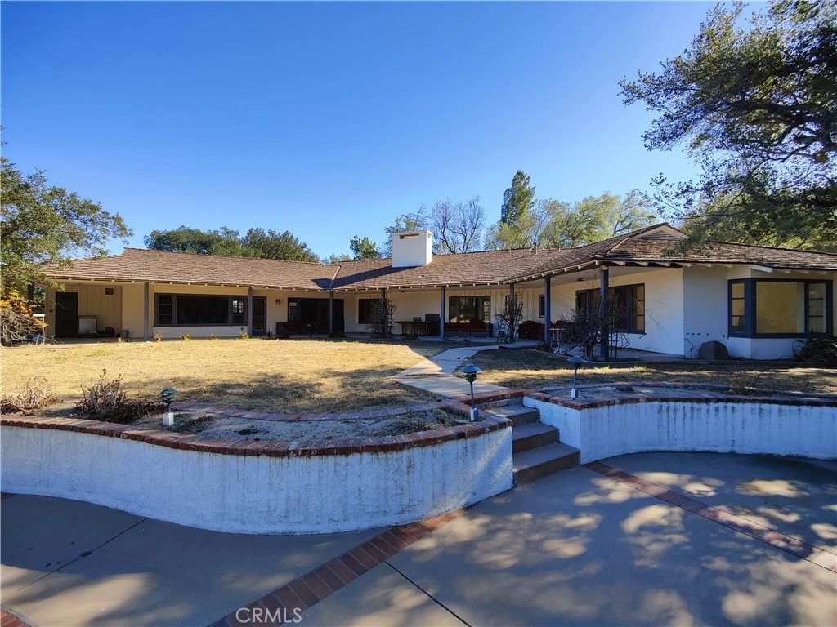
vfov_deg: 78.1
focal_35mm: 16
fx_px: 387
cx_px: 418
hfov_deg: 94.5
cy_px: 314
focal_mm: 3.5
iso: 64
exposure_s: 1/940
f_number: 2.2
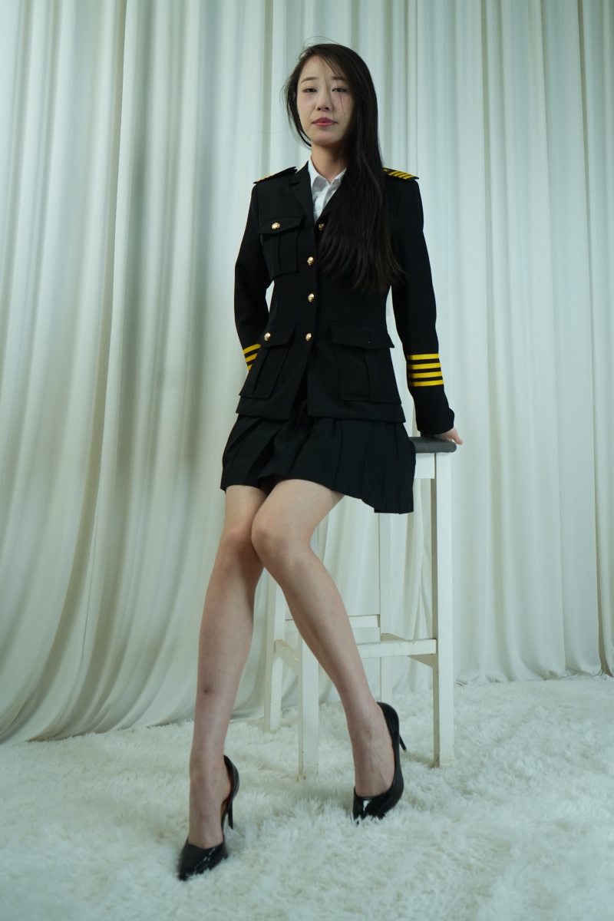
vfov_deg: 57.2
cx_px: 307
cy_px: 460
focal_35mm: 33
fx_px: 844
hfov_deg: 40.0
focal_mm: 33
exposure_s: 1/400
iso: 1600
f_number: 4
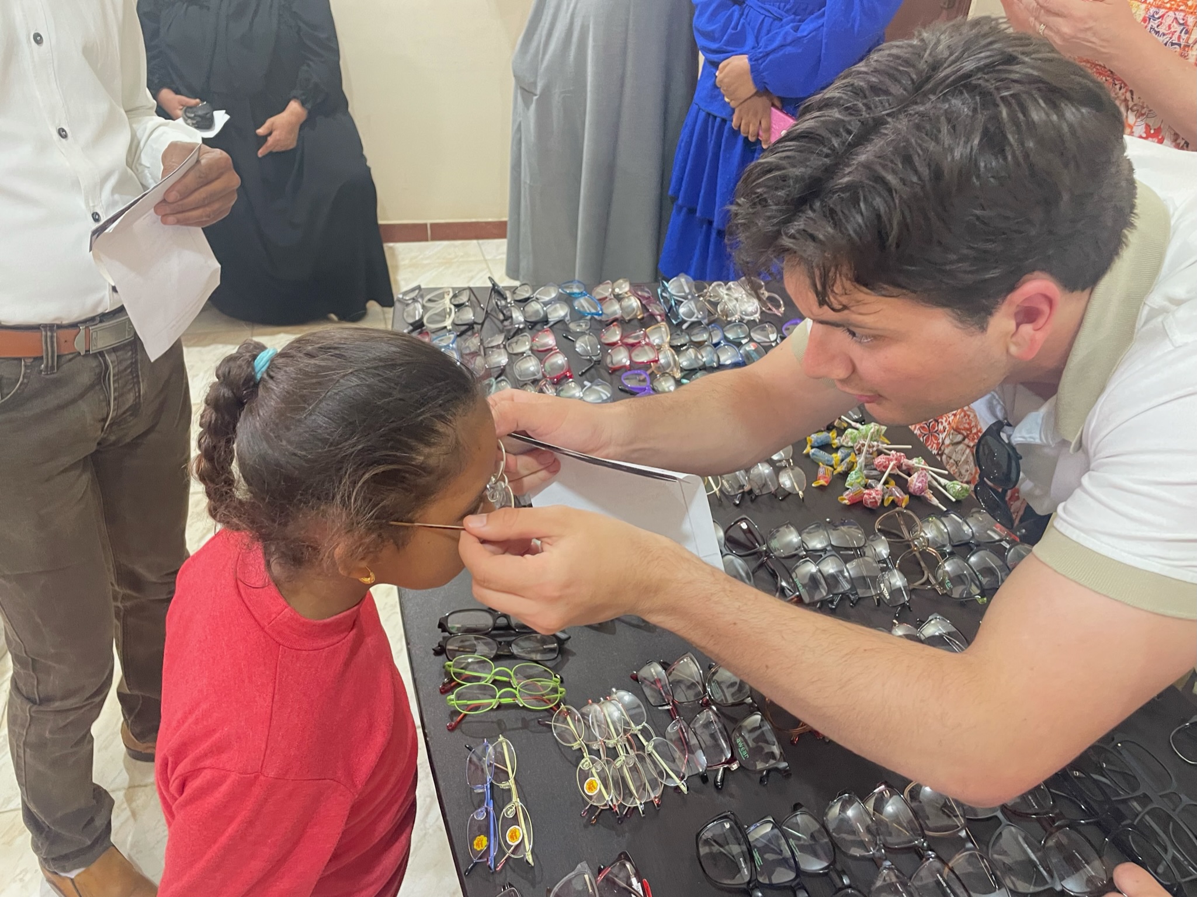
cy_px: 448
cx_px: 598
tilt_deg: -34.7
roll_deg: -1.5
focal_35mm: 26
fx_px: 899
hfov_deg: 67.3
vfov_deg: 53.0
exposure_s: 1/33
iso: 400
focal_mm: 4.2
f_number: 1.6
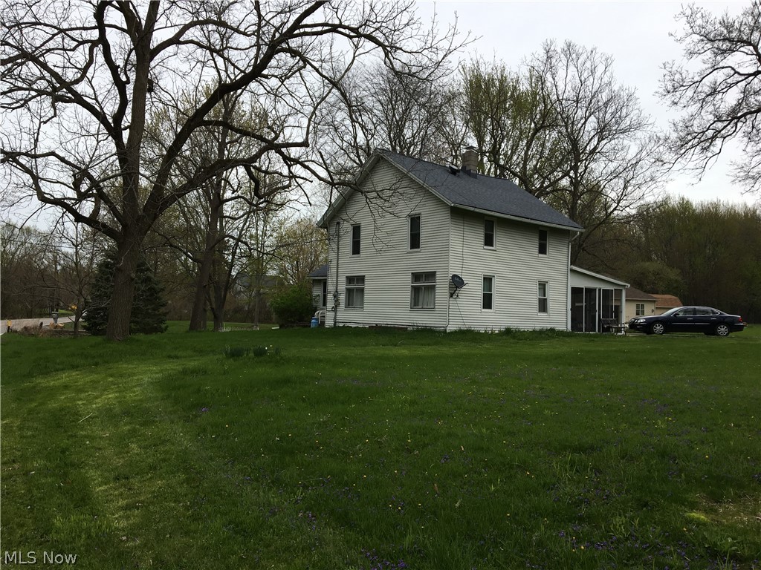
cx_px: 380
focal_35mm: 29
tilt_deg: +3.2
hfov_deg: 61.7
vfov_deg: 48.2
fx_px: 638
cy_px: 285
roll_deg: -0.6
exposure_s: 1/1040
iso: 25
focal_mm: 4.15
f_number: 2.2
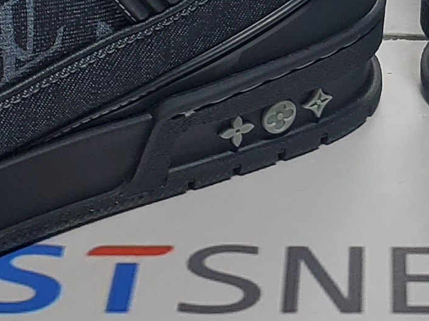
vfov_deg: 9.6
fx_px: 1859
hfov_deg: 13.1
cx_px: 391
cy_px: -179
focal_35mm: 150
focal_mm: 4.3
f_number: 2.4
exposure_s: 1/340
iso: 50
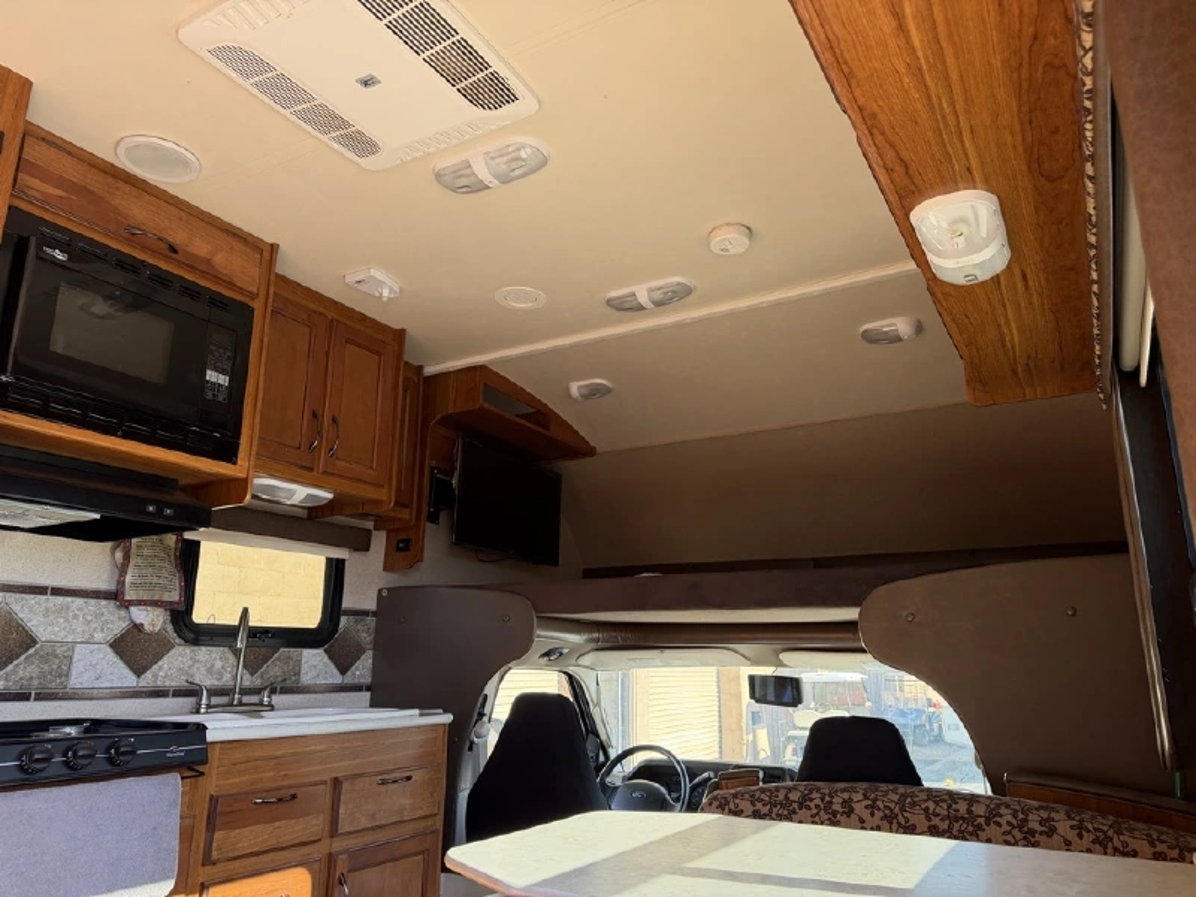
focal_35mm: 24
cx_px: 598
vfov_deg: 56.8
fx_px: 829
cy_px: 448
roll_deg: -0.7
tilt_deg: +14.9
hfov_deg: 71.6
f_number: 1.78
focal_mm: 6.76
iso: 200
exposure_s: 1/234
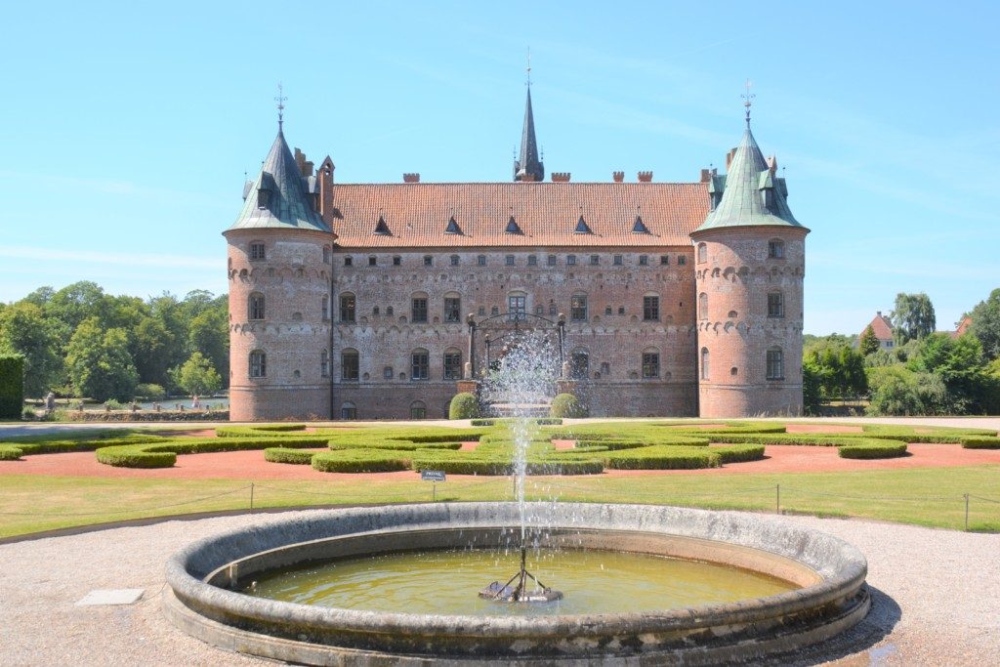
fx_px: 1000
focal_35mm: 36
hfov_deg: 53.1
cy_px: 334
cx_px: 500
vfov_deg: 36.9
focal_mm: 24
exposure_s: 1/200
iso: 100
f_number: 9
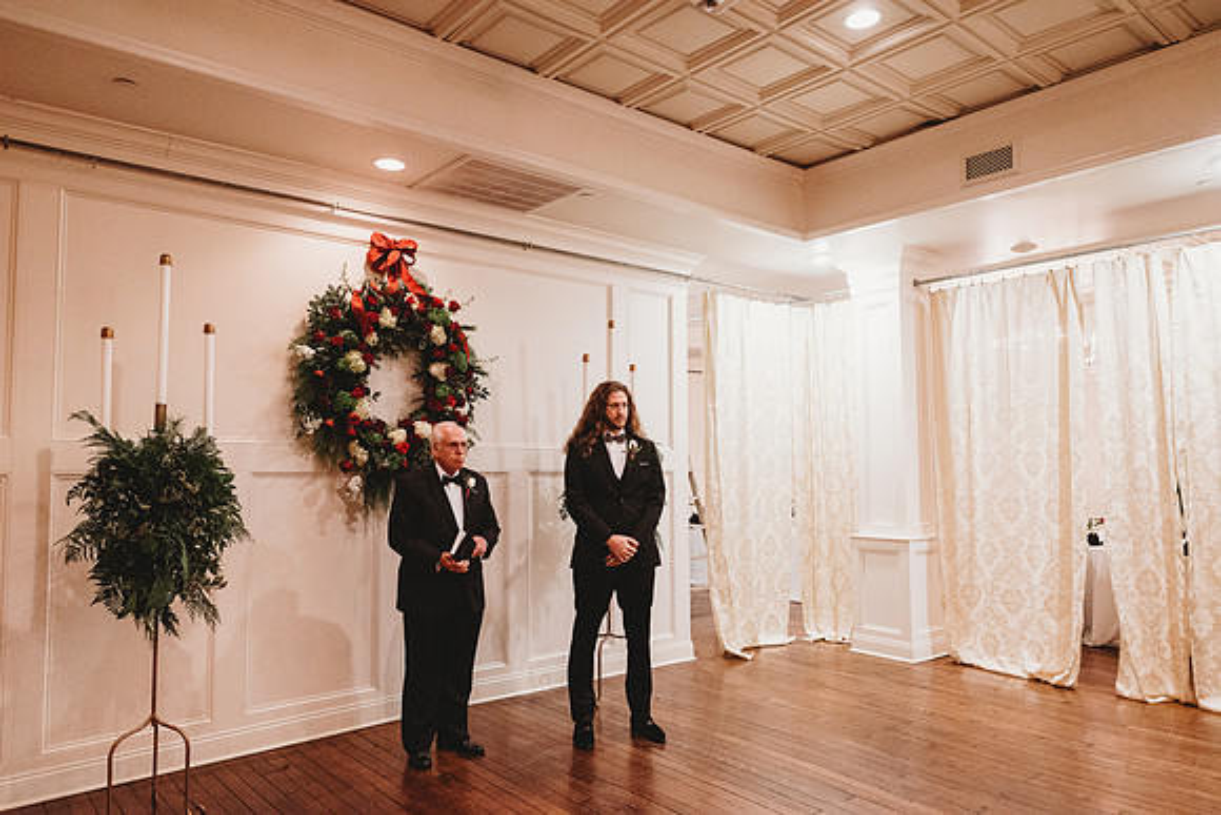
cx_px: 610
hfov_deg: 73.7
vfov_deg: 53.2
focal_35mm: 24
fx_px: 814
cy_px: 408
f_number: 2.8
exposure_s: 1/160
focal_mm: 24
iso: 5000
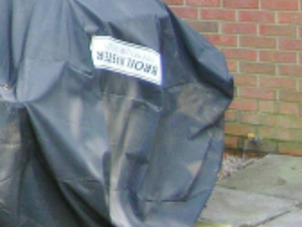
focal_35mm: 167
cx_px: -270
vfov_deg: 8.7
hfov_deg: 10.9
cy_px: -130
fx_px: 1457
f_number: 2.8
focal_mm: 6.9
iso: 50
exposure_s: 1/42
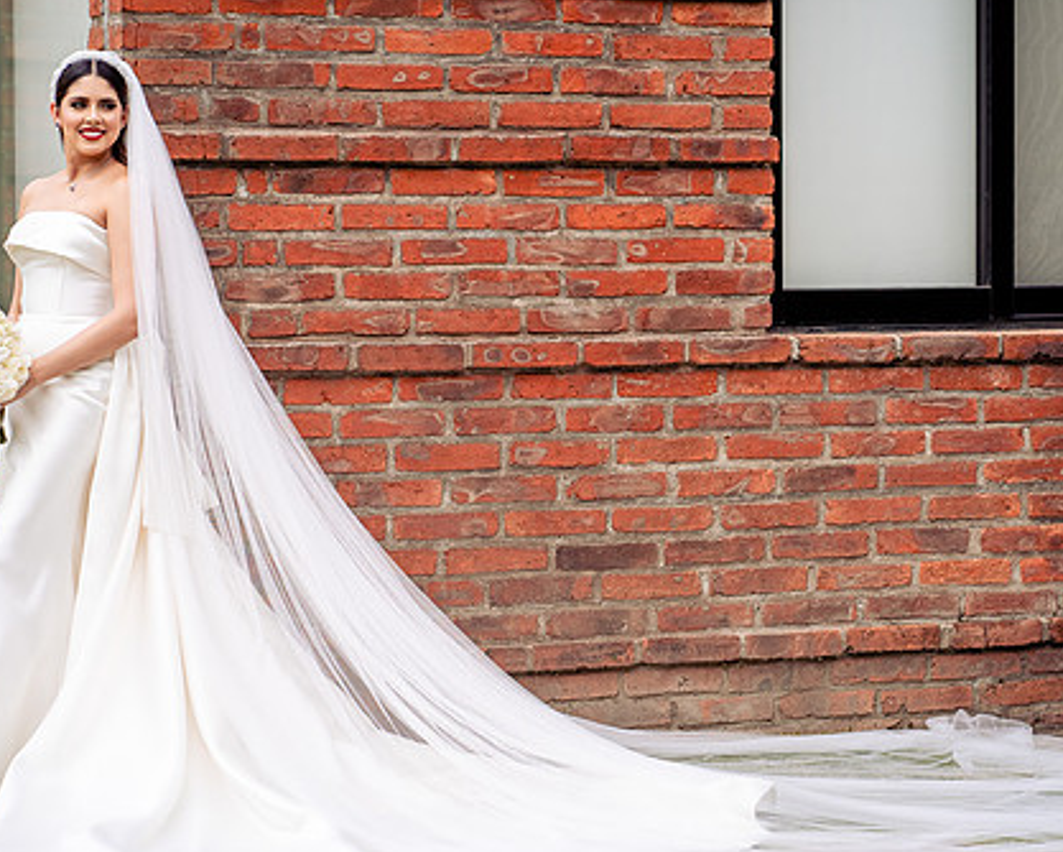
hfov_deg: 17.3
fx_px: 3494
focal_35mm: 111
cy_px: 415
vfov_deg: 13.9
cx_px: 581
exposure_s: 1/1000
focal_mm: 85
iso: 640
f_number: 4
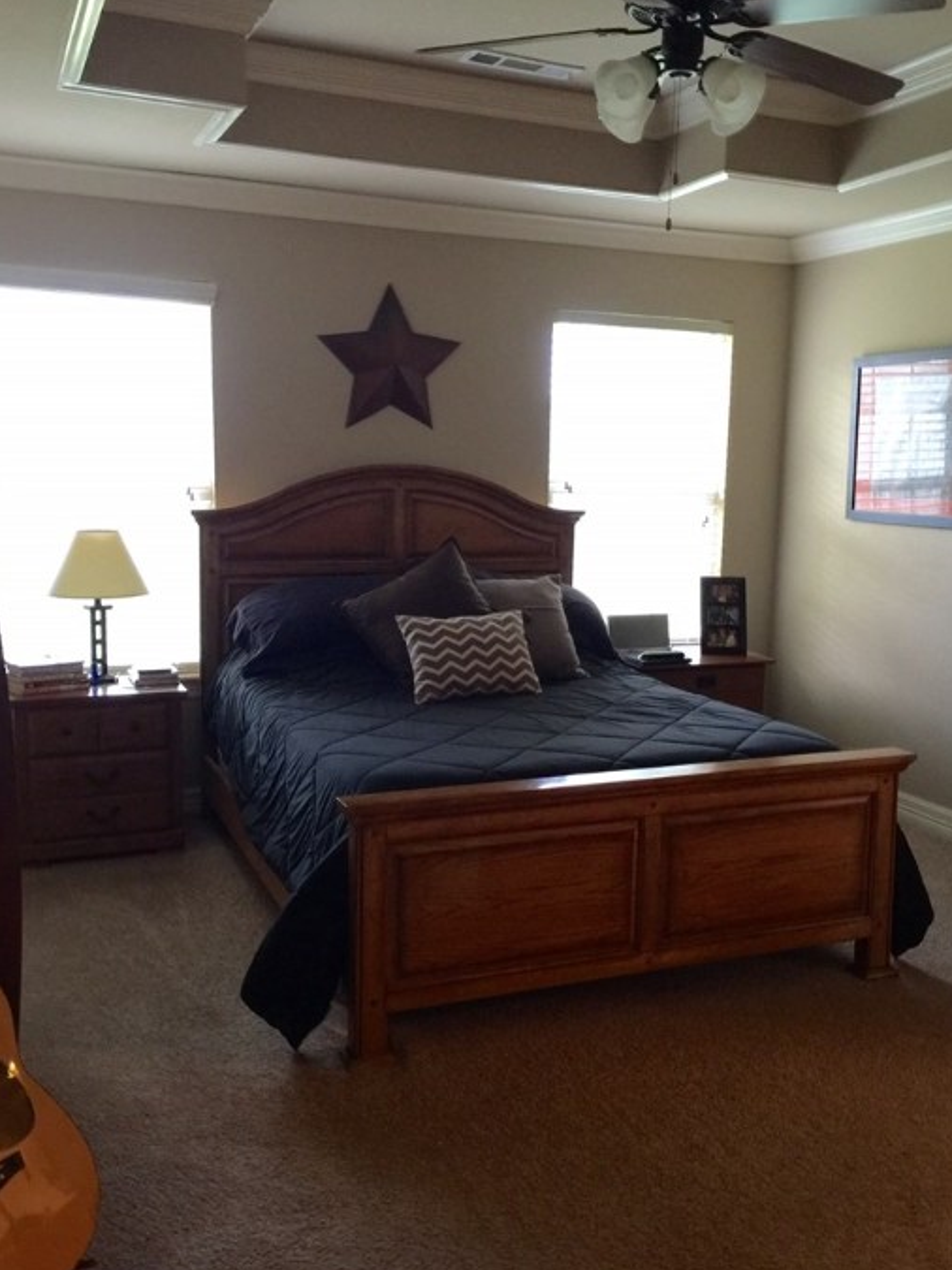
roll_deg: -0.8
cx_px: 508
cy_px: 647
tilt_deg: -8.2
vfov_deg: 55.4
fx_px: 1210
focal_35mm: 33
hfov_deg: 42.9
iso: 100
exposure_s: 1/15
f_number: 2.2
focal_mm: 4.15
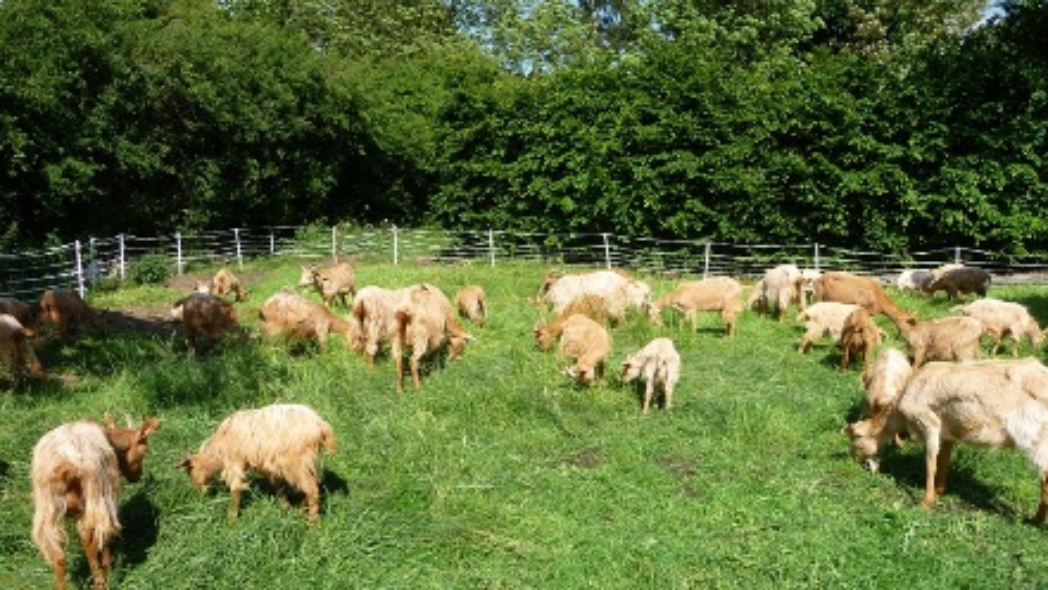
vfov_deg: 37.6
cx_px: 520
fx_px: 861
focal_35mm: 31
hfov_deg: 62.6
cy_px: 362
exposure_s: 1/800
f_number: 3.3
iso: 100
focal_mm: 4.7
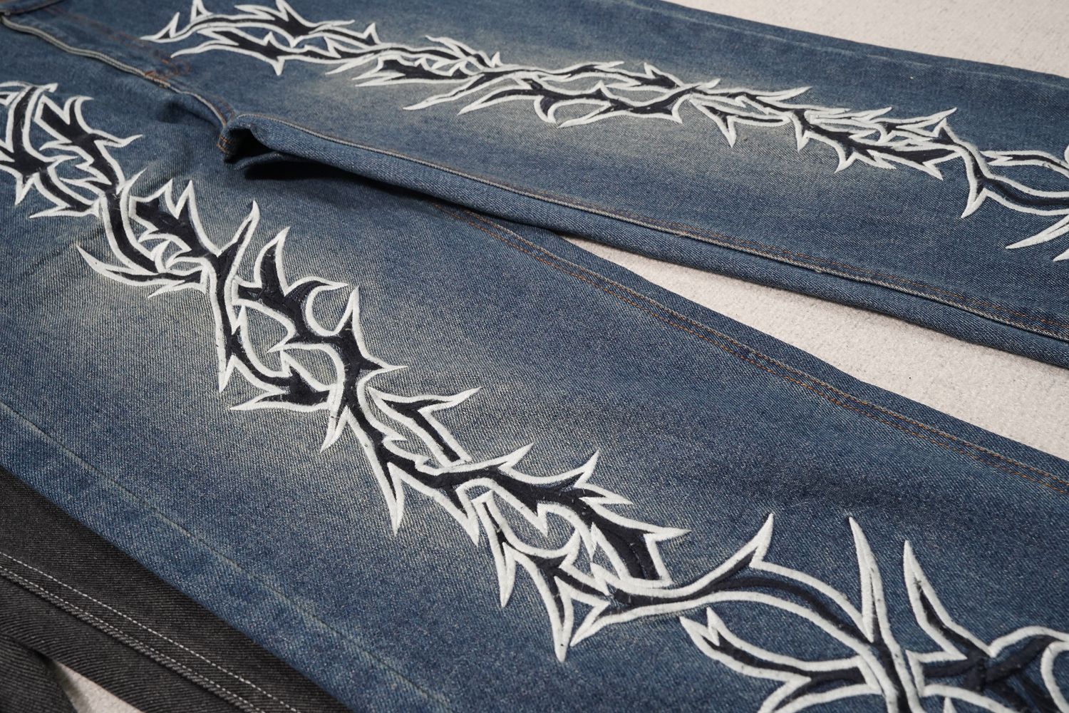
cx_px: 534
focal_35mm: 35
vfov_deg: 37.9
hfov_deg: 54.4
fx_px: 1039
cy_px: 356
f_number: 10
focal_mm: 35
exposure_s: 1/100
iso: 1600
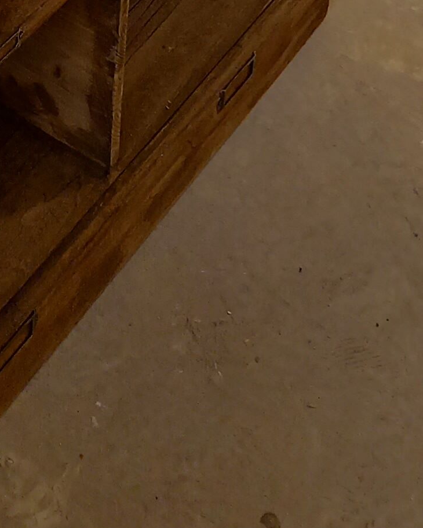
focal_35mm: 107
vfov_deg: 14.7
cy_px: -529
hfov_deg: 13.7
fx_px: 1674
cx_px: -182
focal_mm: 4.65
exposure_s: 1/132
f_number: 1.8
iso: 50
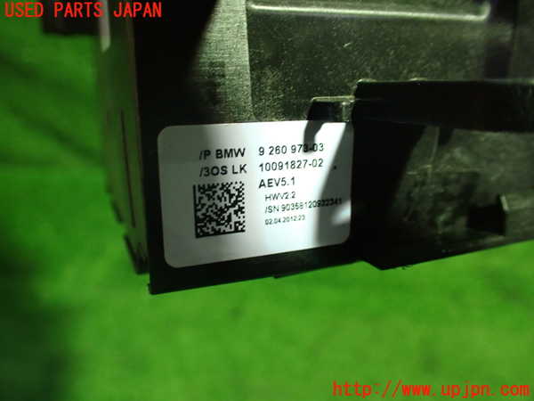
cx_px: 267
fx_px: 463
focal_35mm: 30
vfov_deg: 46.8
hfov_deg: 60.0
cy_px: 200
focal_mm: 5.4
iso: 800
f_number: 2.3
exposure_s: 1/80
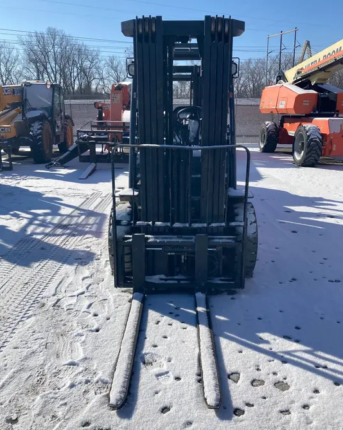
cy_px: 213
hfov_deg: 48.5
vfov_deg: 58.8
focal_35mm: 30
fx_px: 381
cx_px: 170
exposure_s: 1/3205
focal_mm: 3.99
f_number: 1.8
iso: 20
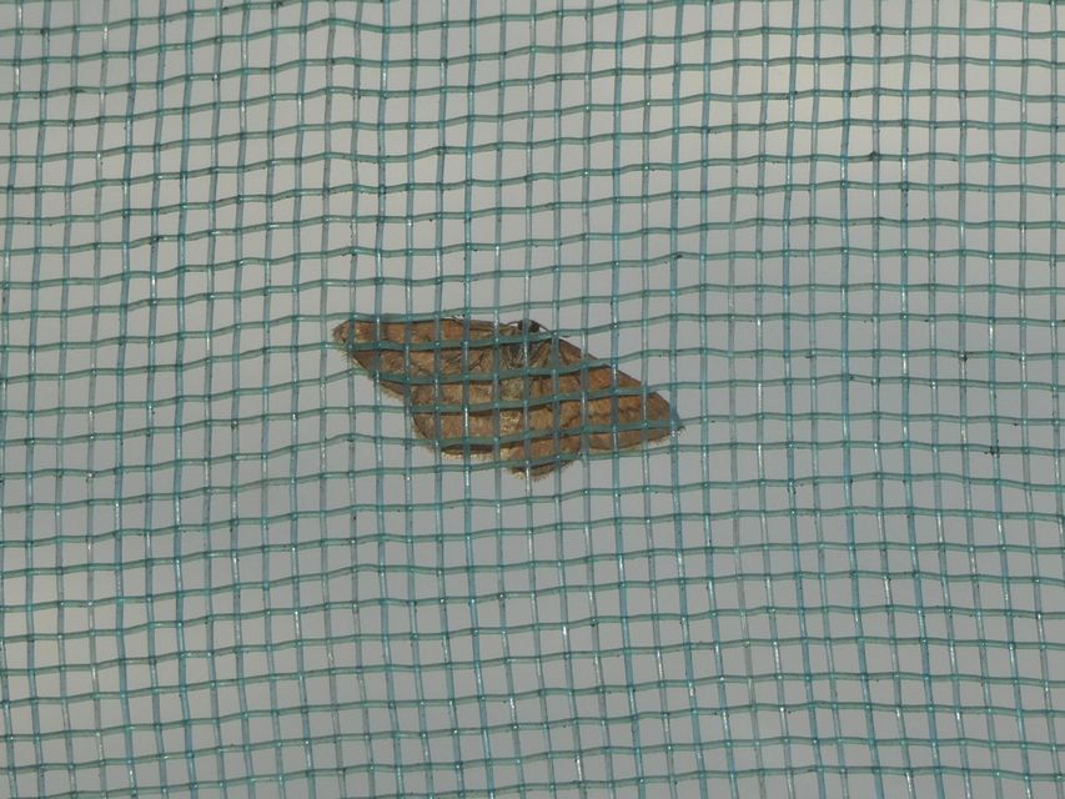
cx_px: 532
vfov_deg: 10.5
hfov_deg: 14.0
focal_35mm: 141
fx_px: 4339
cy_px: 400
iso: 80
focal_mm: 25.2
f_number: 5.3
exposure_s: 1/250
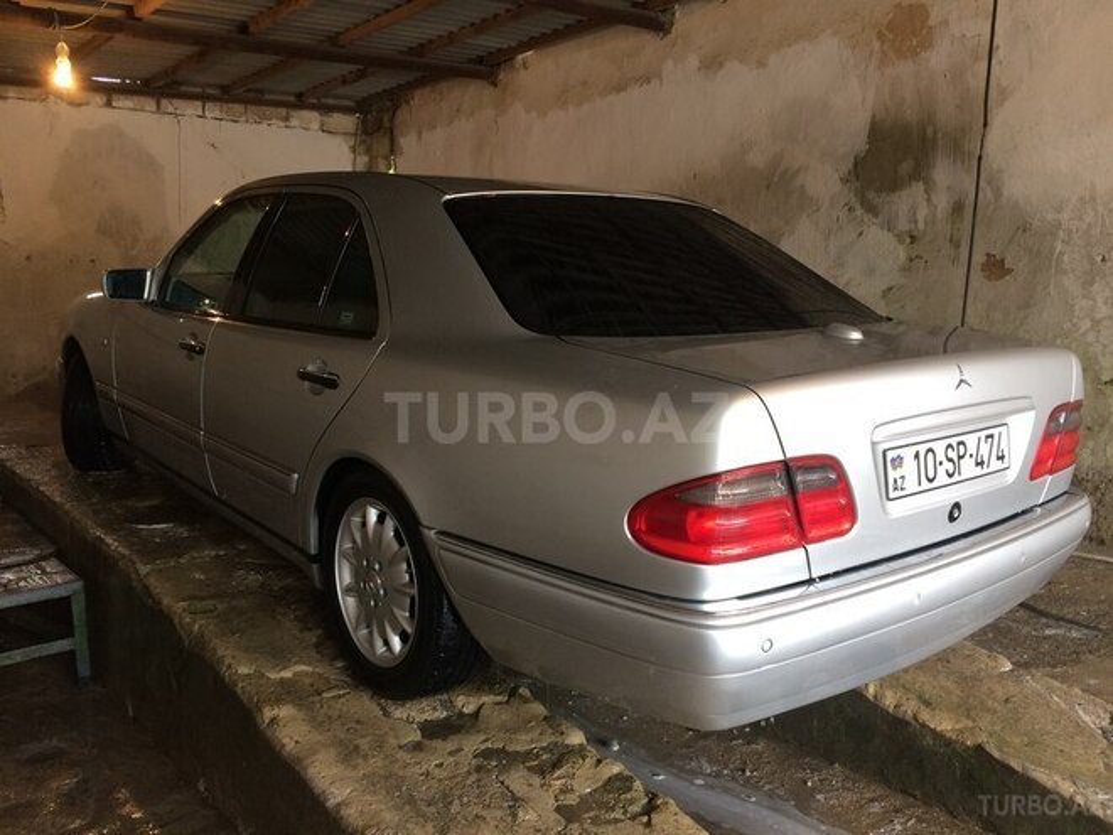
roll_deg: -2.3
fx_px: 932
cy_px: 418
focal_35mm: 29
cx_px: 556
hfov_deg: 61.7
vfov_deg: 48.2
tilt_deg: -6.9
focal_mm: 4.15
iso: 80
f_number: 2.2
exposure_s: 1/30
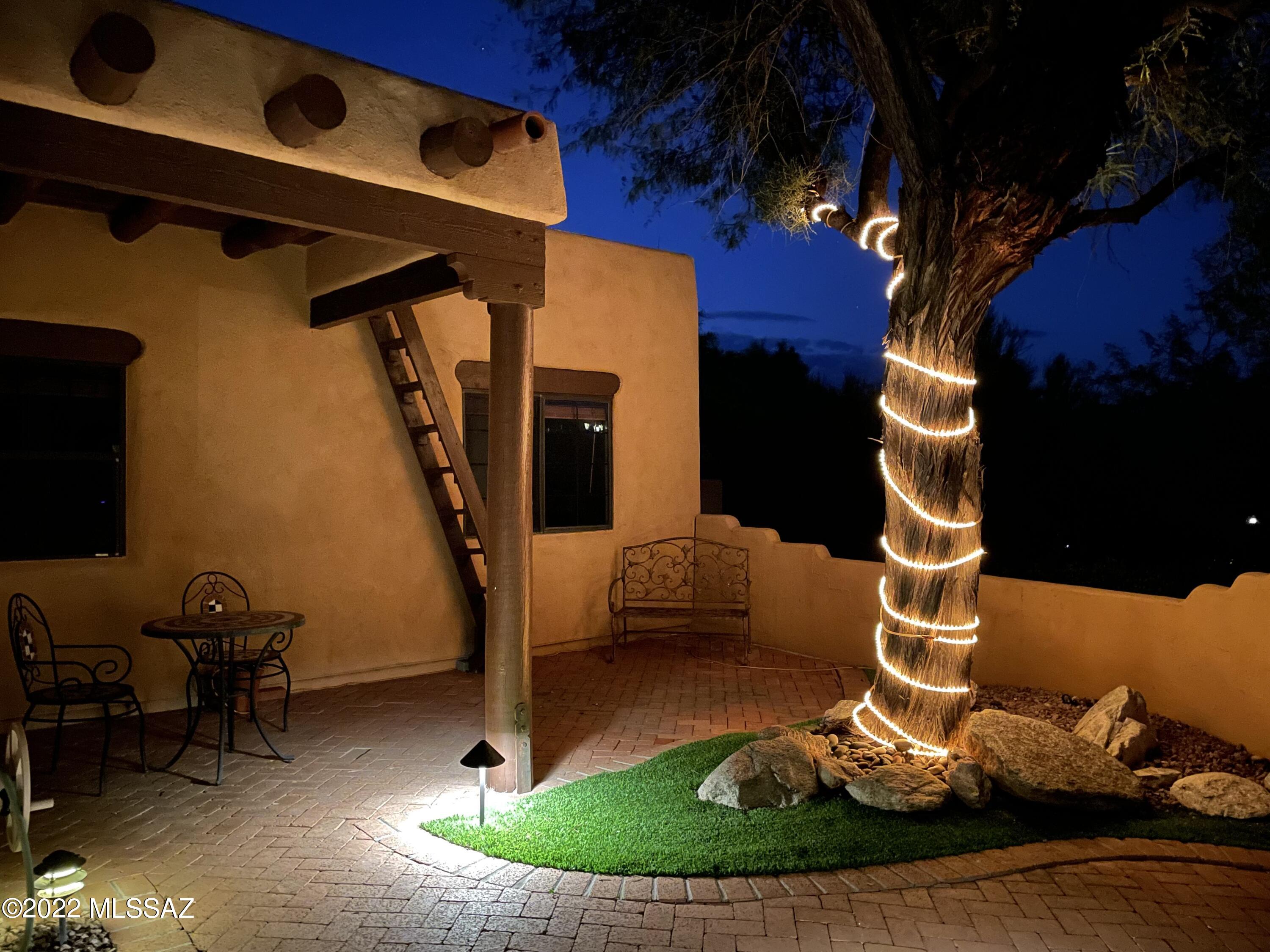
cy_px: 476
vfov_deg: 53.1
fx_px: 954
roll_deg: -0.4
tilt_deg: +0.7
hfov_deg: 67.3
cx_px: 635
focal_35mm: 26
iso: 800
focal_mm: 4.2
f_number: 1.6
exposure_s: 1/4
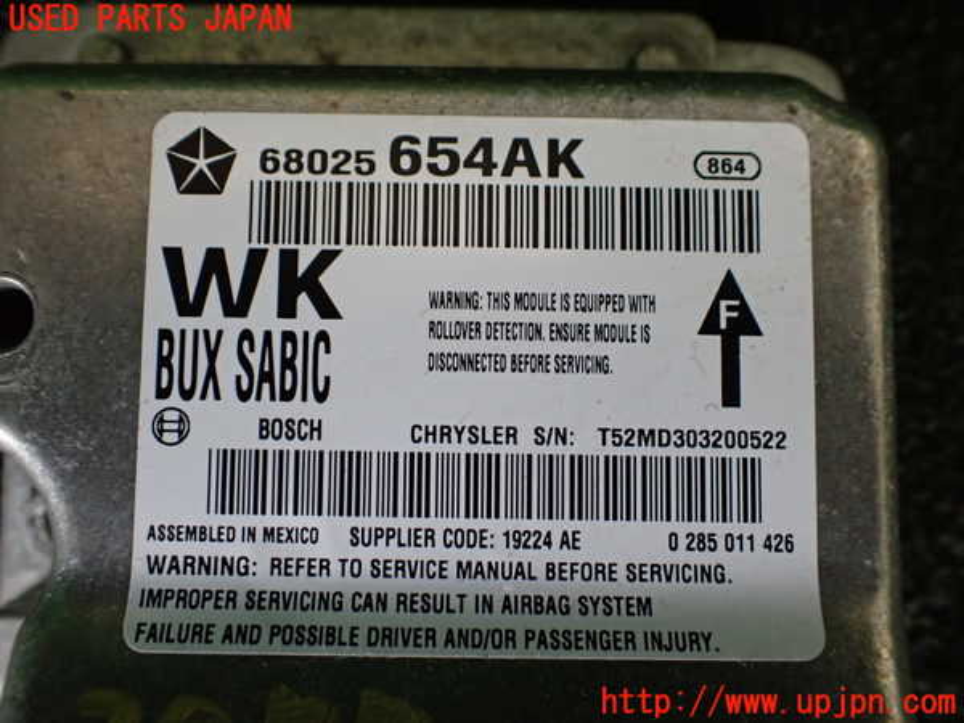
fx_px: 835
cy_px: 362
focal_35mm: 30
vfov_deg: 46.8
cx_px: 482
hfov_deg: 60.0
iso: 640
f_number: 2.3
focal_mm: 5.4
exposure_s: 1/125
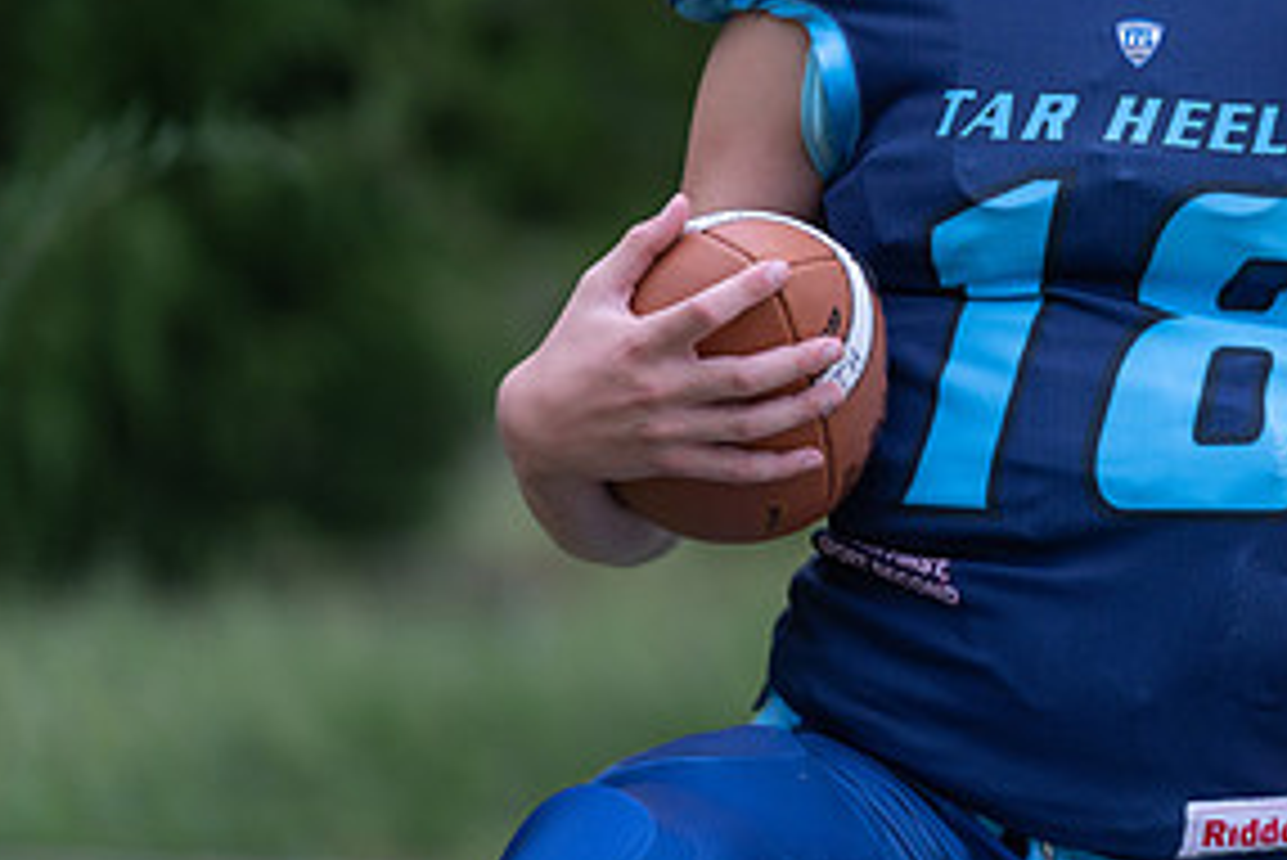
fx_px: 11159
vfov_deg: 4.4
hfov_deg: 6.6
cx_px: 1089
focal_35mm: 312
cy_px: 70
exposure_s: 1/320
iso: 500
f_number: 2.8
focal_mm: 154
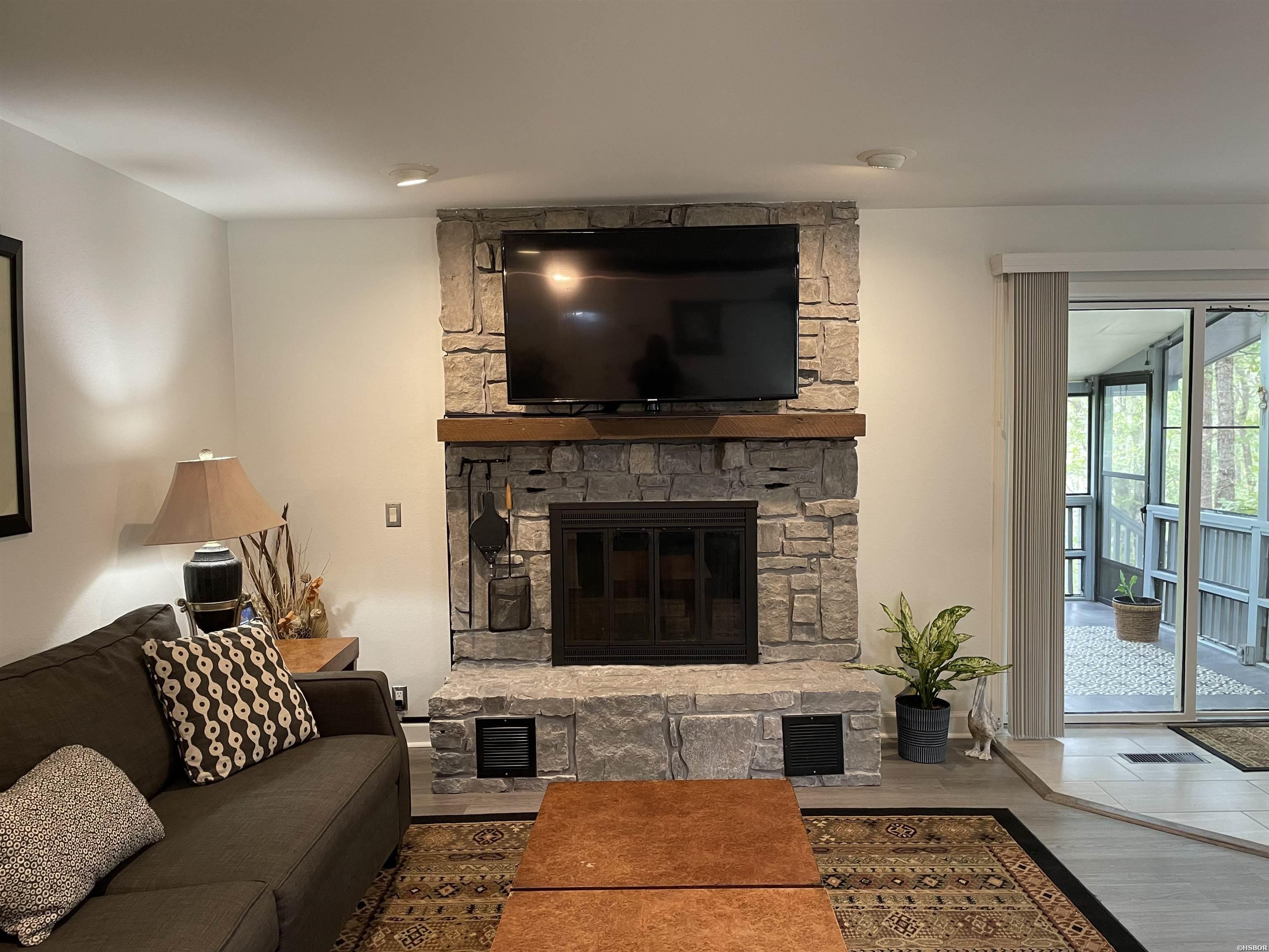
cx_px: 634
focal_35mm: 26
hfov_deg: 67.3
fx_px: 953
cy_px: 476
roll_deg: +1.5
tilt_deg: -3.4
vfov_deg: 53.1
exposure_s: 1/60
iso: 250
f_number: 1.6
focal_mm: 4.2
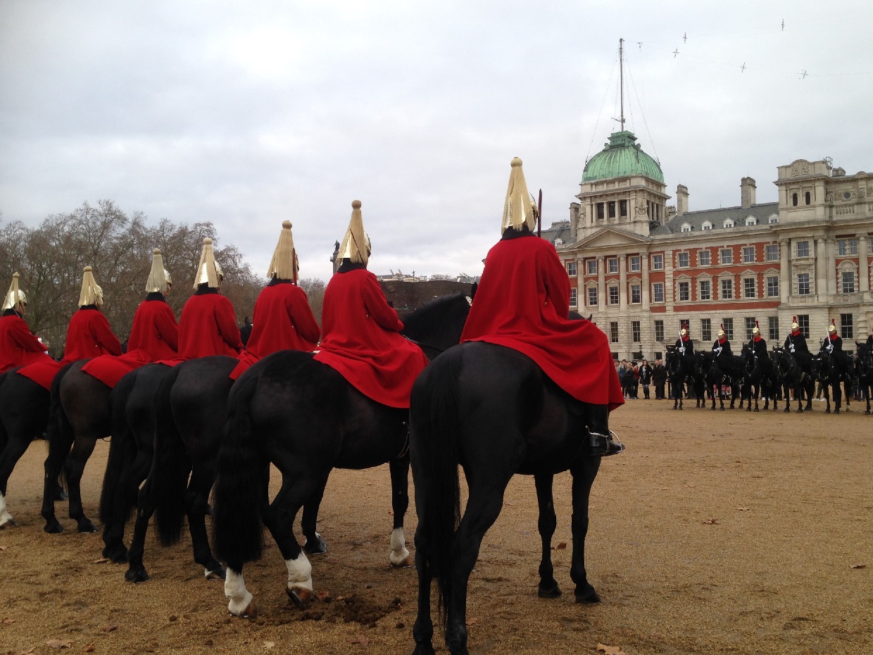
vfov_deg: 41.8
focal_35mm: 34
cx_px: 430
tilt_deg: +2.3
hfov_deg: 54.0
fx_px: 857
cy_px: 320
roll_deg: +0.8
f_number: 2.4
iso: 50
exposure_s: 1/281
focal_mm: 4.12
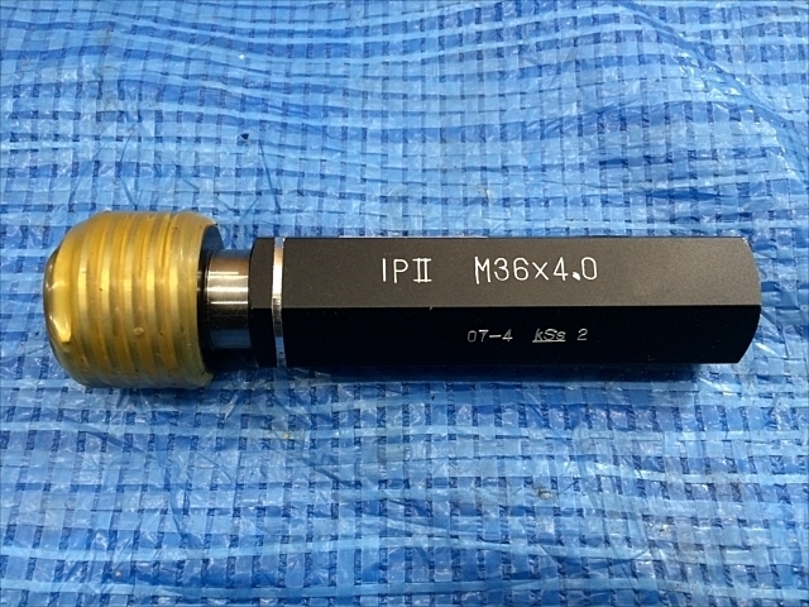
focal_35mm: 29
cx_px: 404
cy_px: 304
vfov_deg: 48.2
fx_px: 678
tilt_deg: -69.5
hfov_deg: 61.7
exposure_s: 1/30
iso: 100
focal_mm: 4.15
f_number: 2.2
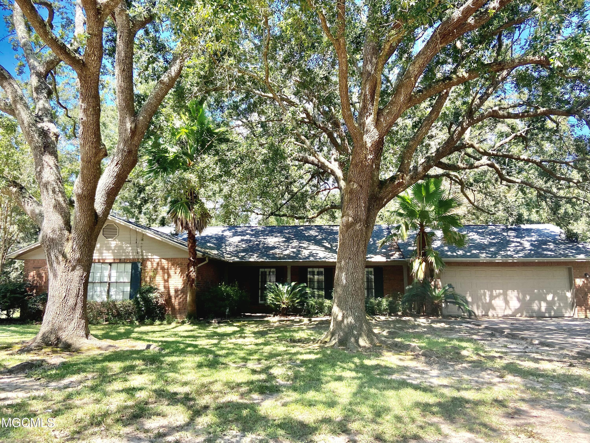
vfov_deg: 53.1
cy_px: 222
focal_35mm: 26
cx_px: 295
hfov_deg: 67.3
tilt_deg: +8.7
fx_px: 443
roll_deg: +1.0
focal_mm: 4.25
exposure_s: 1/411
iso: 32
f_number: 1.8
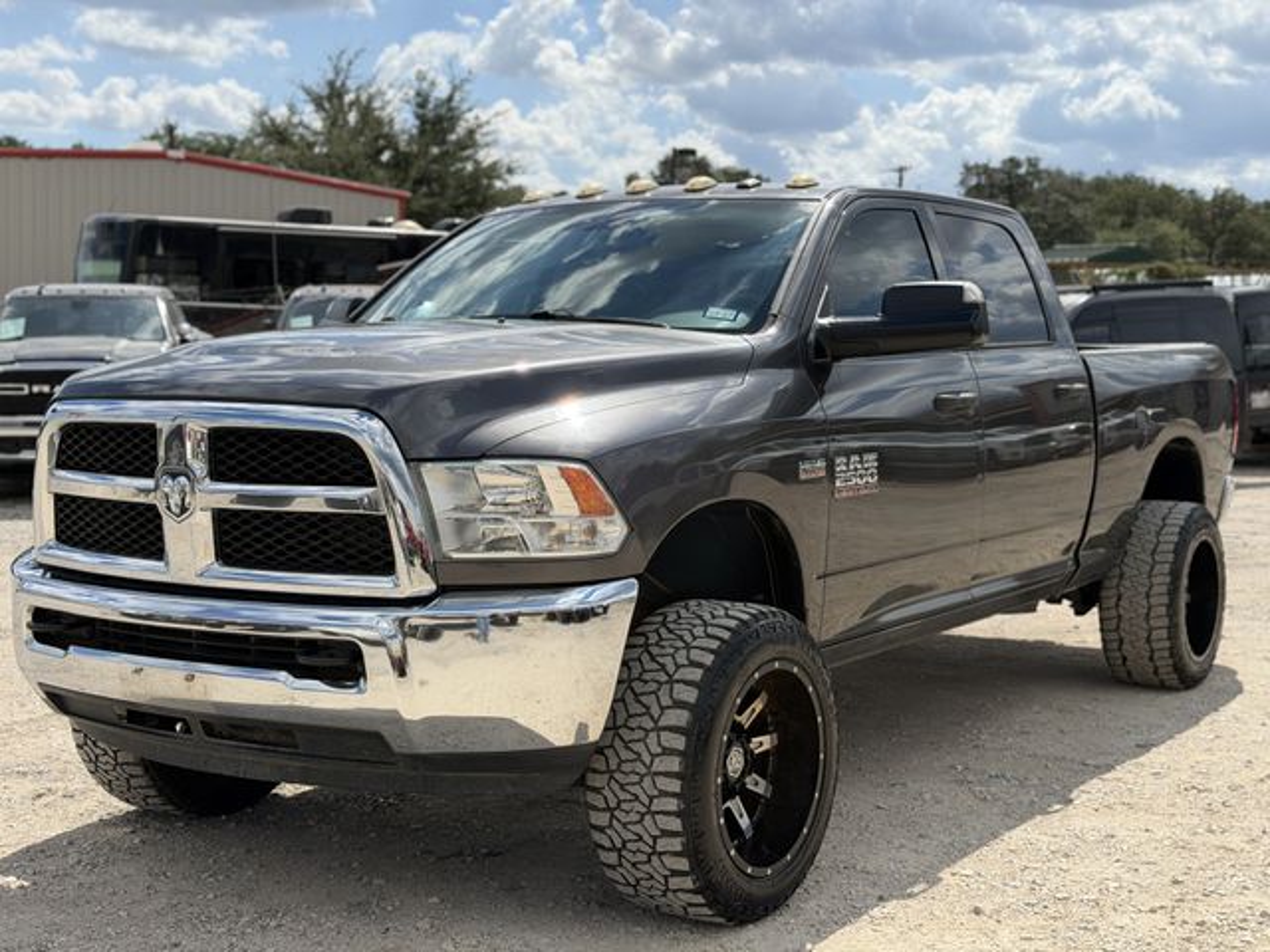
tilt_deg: -4.5
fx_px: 1761
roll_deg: -1.7
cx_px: 635
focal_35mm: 48
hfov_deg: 39.7
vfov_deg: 30.3
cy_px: 476
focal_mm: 6.76
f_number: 1.78
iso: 80
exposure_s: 1/6024
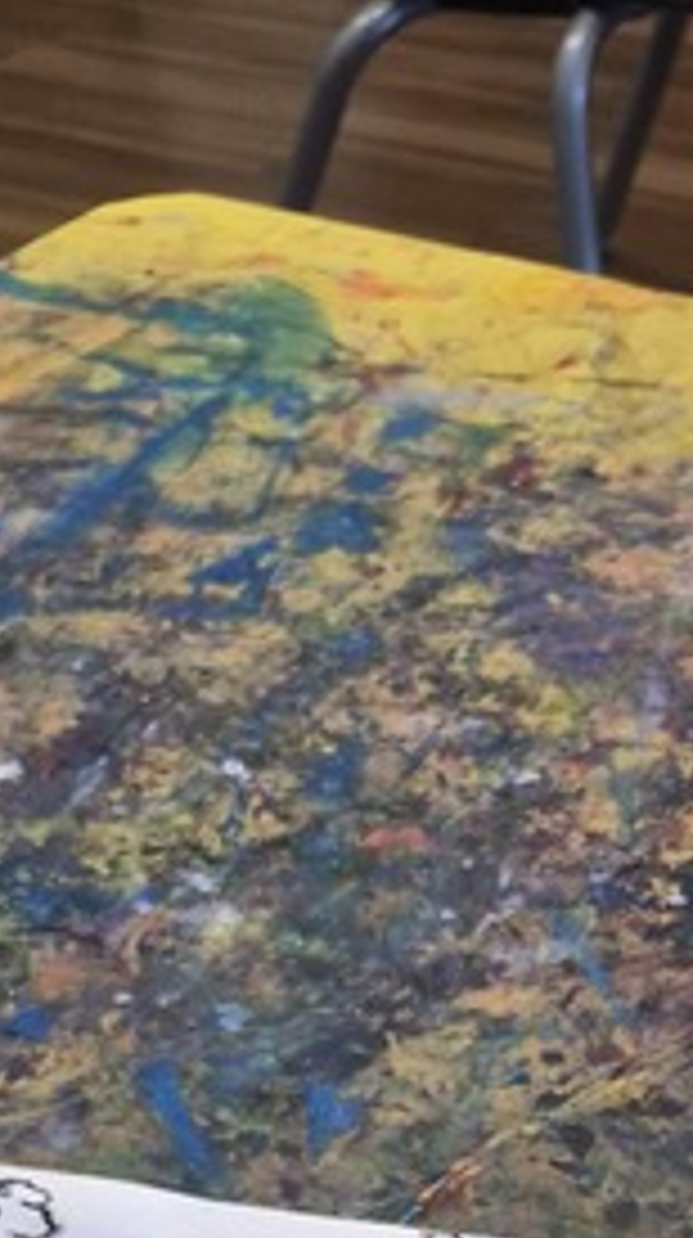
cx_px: 819
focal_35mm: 73
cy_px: 1598
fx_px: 2393
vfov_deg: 25.2
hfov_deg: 15.9
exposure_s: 1/120
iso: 1000
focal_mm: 5.4
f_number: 1.8
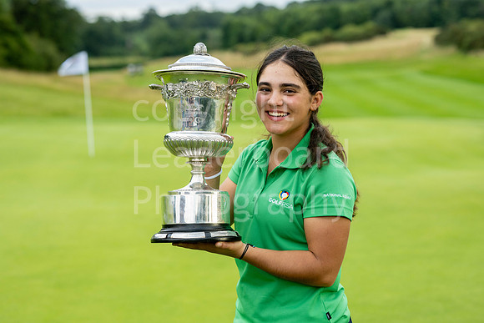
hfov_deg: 23.9
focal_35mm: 85
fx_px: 1143
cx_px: 242
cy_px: 162
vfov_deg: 16.1
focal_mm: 85
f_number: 4
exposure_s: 1/400
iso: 400
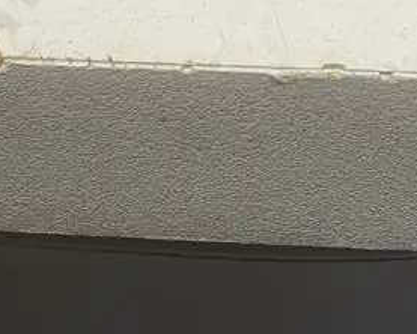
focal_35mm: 101
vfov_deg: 13.2
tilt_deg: -27.4
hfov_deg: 18.9
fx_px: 1247
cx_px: 259
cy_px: -339
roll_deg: +2.1
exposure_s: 1/50
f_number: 1.8
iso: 100
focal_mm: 3.99
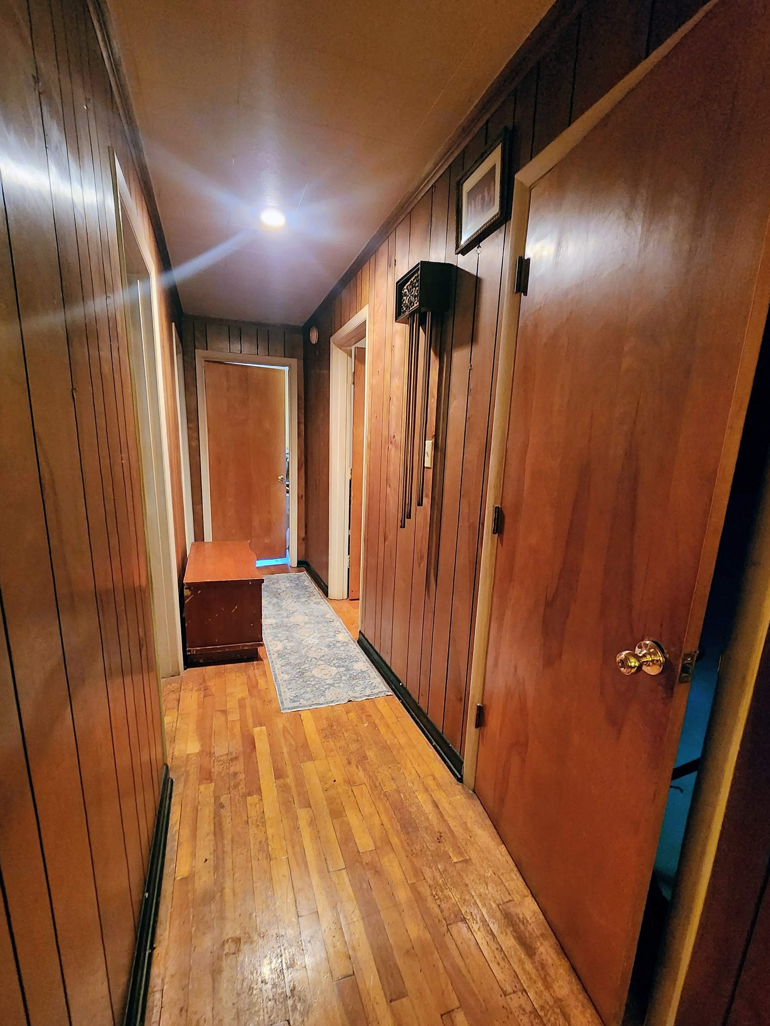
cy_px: 551
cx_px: 374
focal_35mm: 14
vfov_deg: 101.9
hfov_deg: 85.7
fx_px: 415
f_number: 2.2
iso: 800
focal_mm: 2.2
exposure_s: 1/24
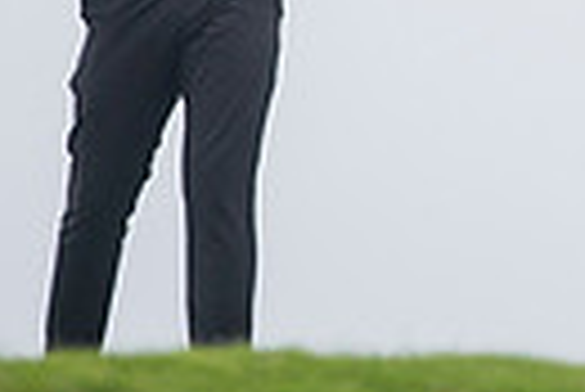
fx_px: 21815
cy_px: -399
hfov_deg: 1.5
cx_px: 612
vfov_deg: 1.0
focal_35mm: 1341
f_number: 4
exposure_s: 1/4000
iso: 800
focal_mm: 300
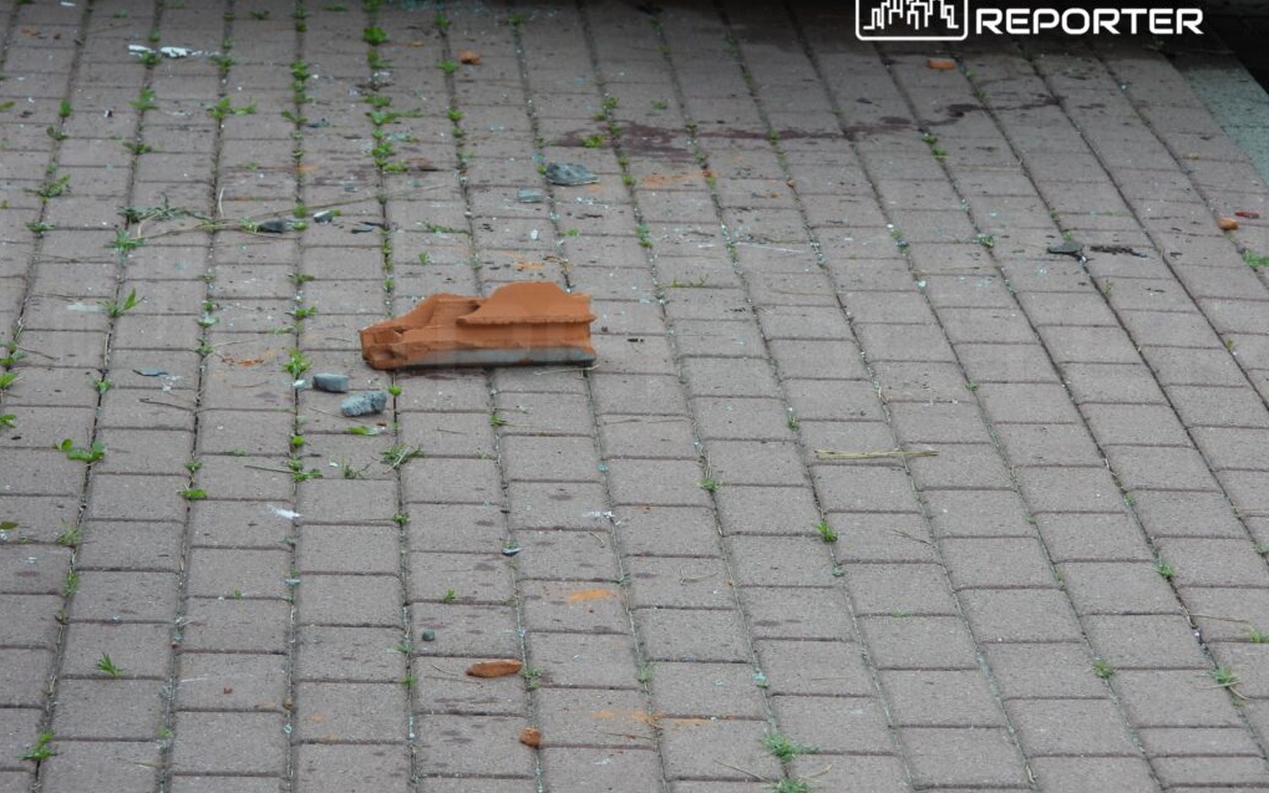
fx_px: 6260
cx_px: 633
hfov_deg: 11.6
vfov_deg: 7.3
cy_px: 376
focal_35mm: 181
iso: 100
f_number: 4
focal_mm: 30.5
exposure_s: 1/160
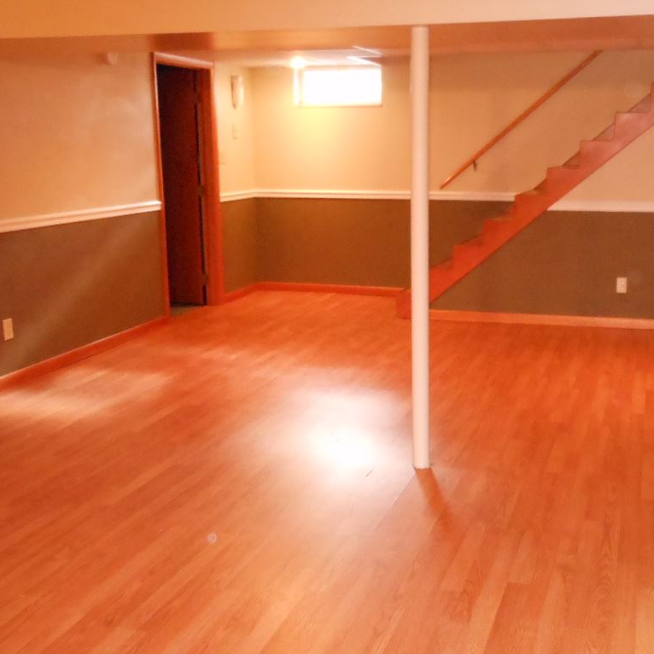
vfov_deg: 42.8
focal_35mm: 39
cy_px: 327
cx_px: 427
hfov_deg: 42.4
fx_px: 834
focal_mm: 5.9
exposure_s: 1/25
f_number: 4
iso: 1000
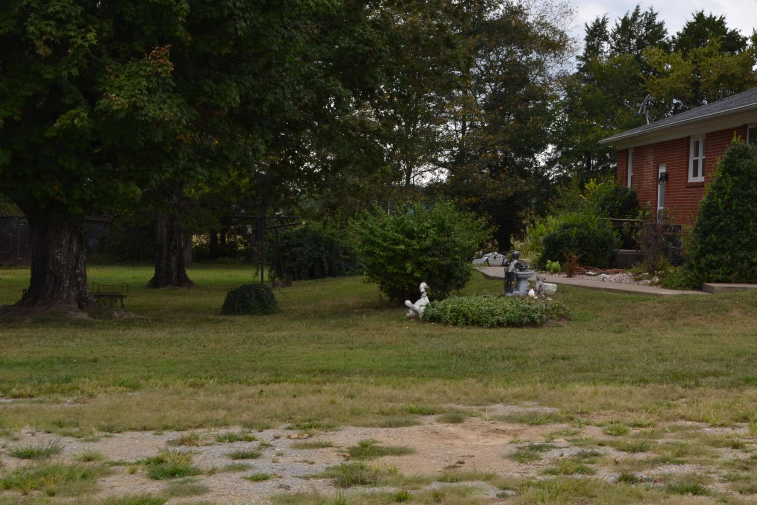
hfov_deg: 32.1
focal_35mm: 61
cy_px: 206
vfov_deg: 22.2
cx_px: 596
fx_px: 1283
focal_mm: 24
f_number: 6.3
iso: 100
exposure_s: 1/200
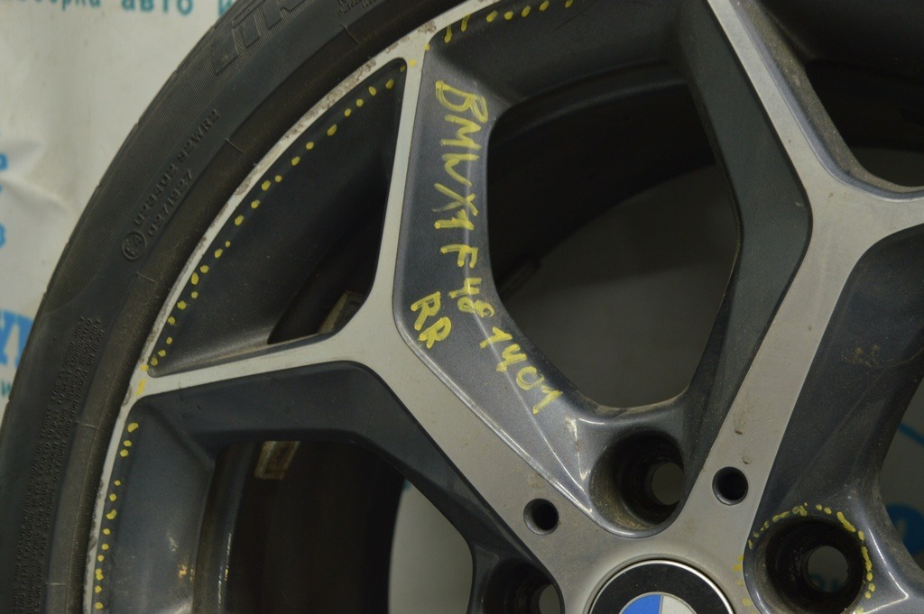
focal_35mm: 52
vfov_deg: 25.7
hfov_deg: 37.9
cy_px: 307
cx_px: 462
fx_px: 1346
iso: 400
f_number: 5.6
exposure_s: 1/20
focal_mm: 35
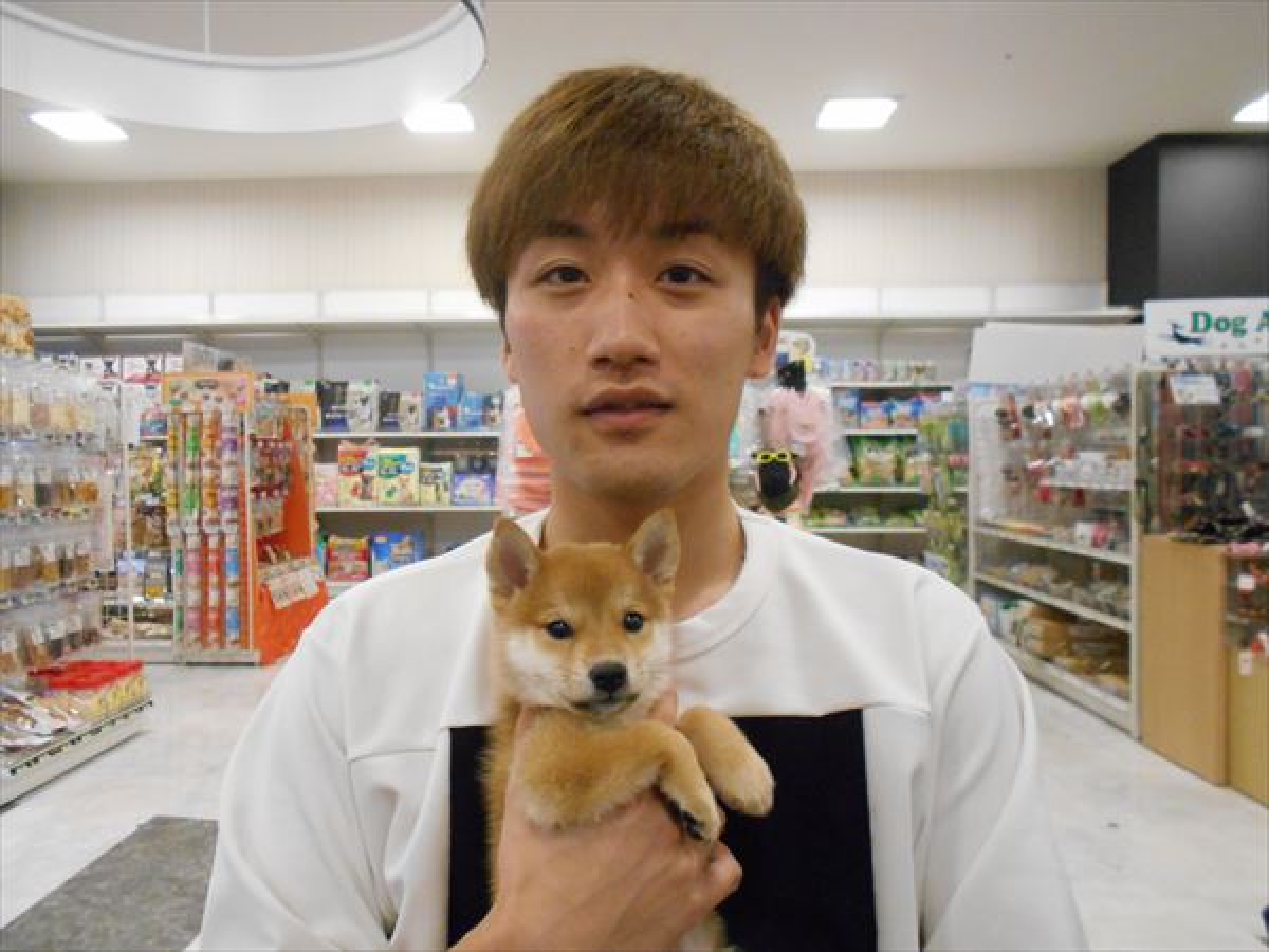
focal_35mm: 26
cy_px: 476
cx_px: 634
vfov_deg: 53.1
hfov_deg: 67.3
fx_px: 953
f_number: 3.2
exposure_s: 1/160
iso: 800
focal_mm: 4.6
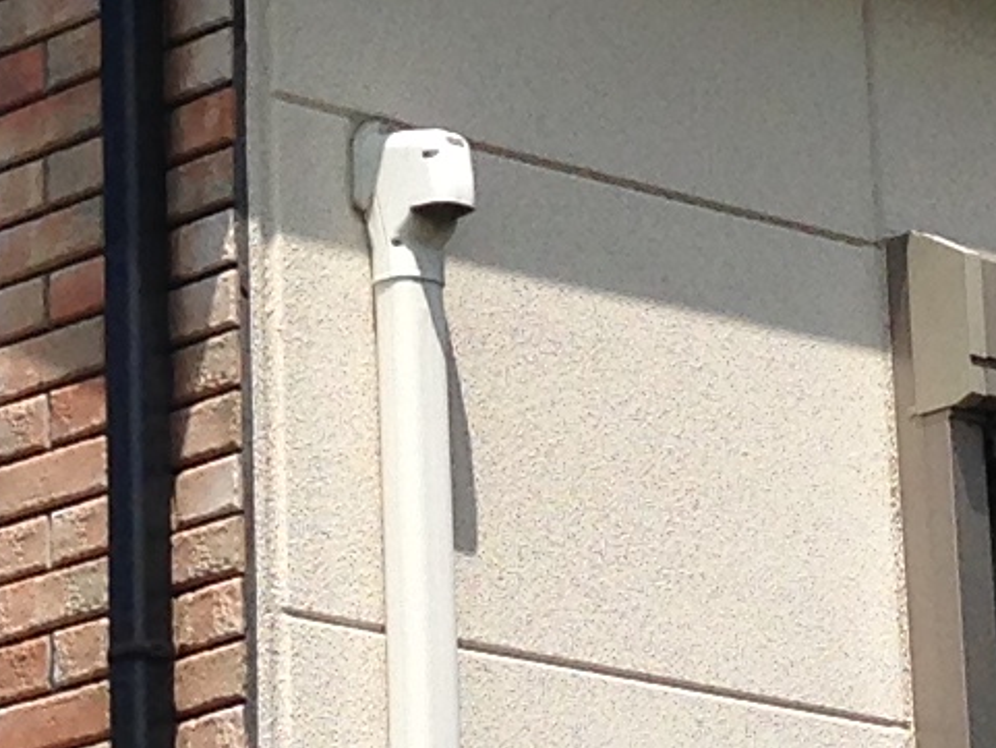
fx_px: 6447
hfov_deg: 8.8
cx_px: 416
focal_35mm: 224
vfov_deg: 6.6
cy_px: -251
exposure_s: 1/2169
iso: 50
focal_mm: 4.12
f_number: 2.4
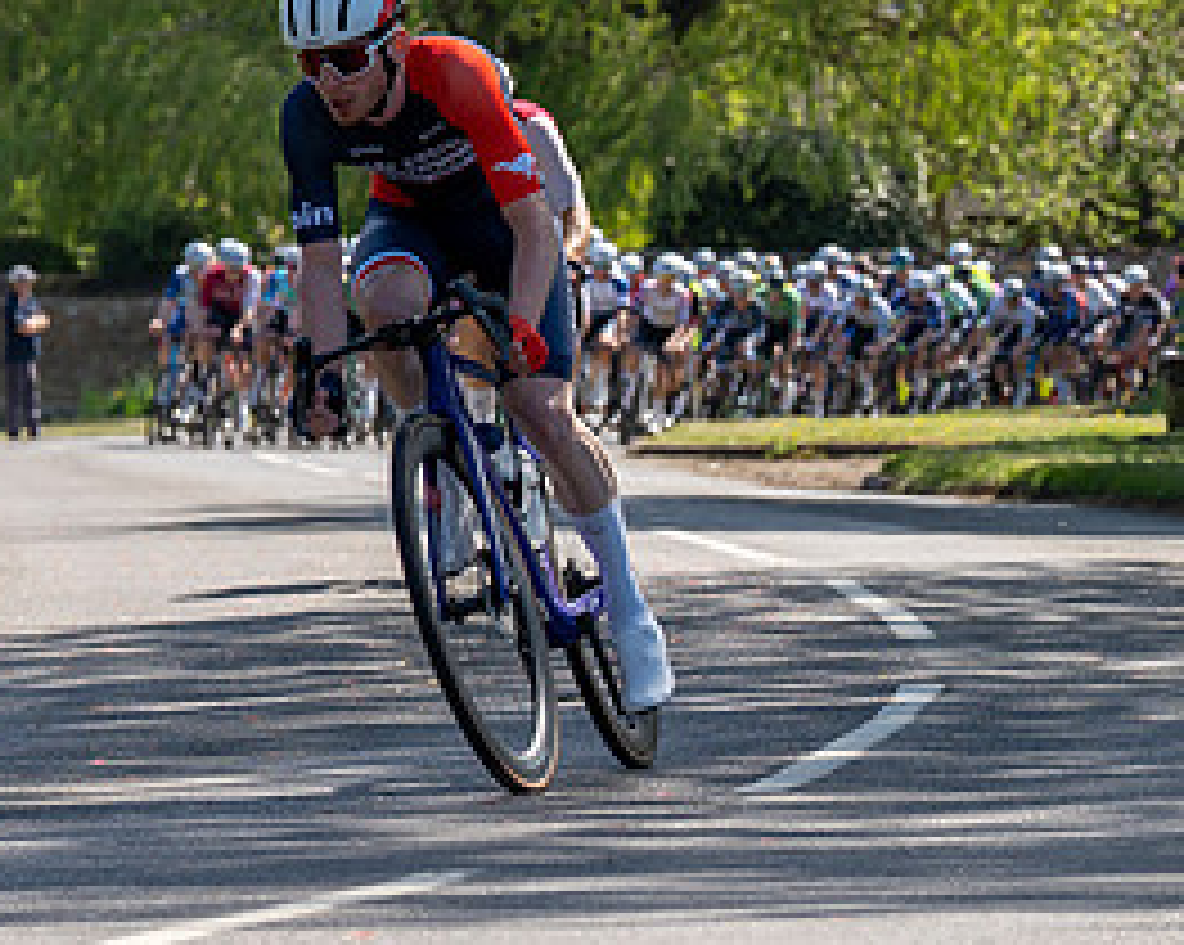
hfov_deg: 6.6
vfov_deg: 5.2
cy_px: 153
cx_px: 228
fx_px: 10330
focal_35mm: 295
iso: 250
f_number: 5.6
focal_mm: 112
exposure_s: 1/1000
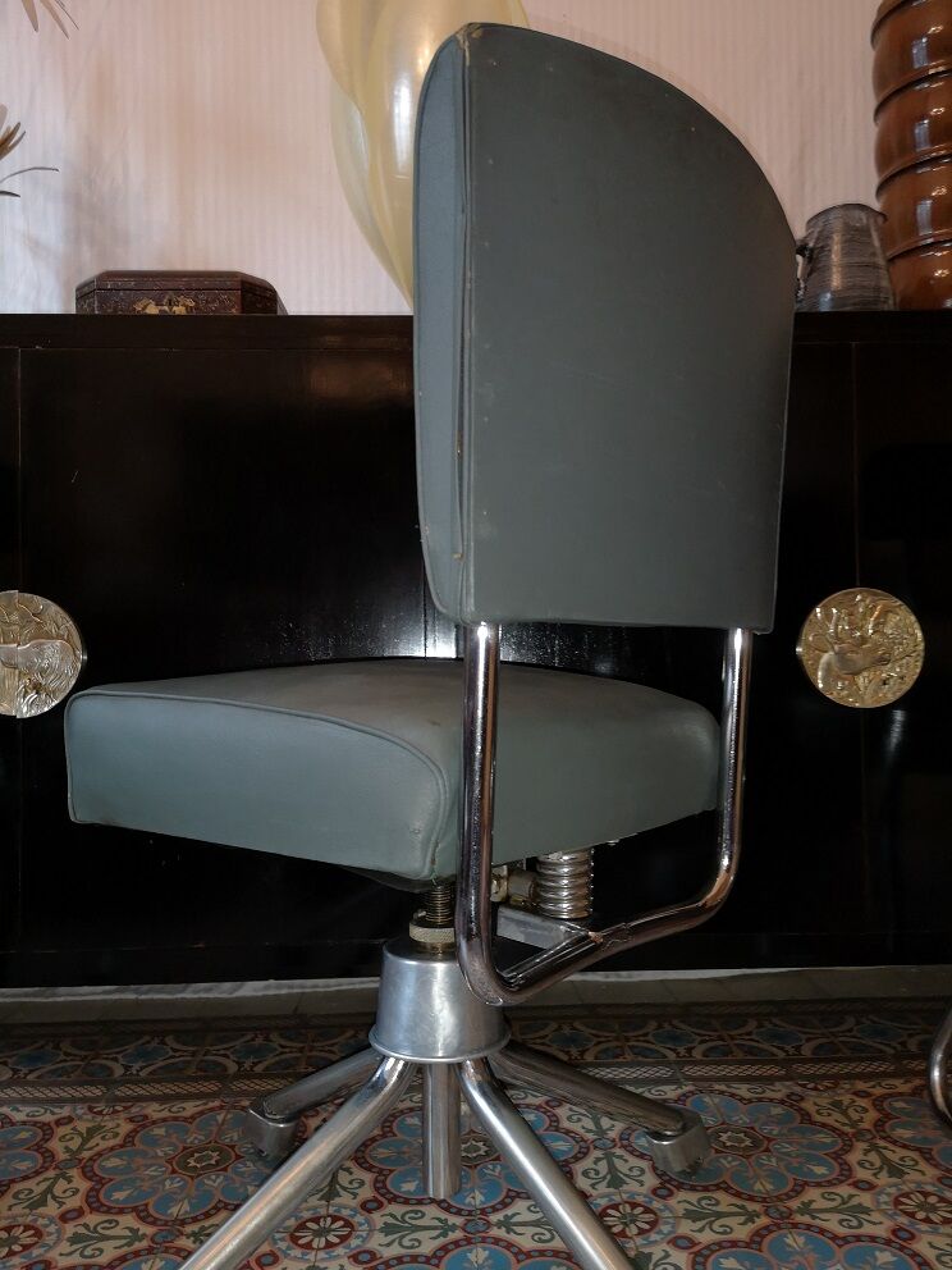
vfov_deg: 65.3
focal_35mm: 27
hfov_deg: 51.4
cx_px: 476
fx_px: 990
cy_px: 635
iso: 160
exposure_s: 1/33.3
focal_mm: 3.95
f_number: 1.8
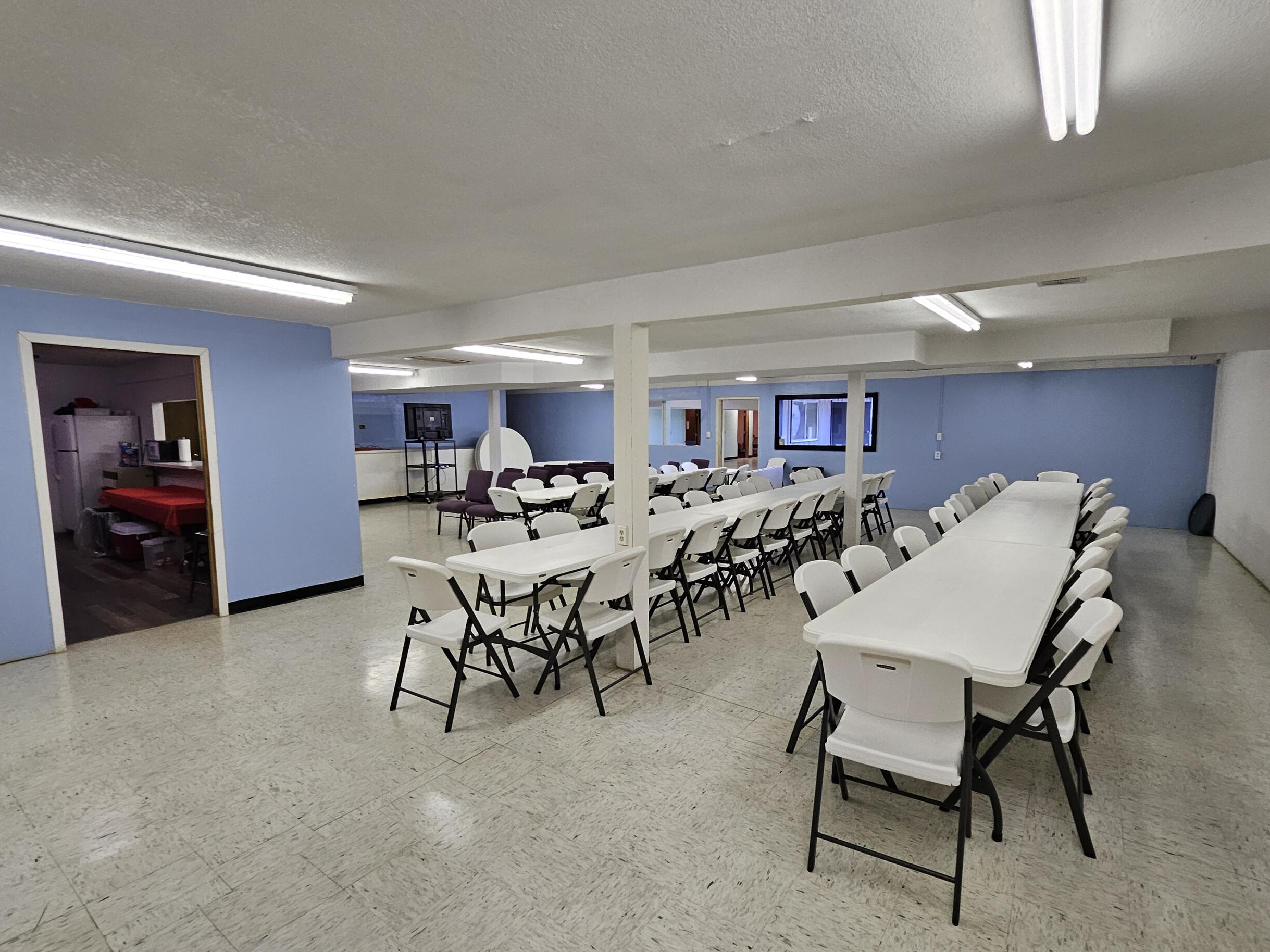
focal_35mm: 16
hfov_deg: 94.5
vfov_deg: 78.1
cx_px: 655
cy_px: 496
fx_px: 587
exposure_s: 1/60
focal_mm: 1.74
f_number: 2.2
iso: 80
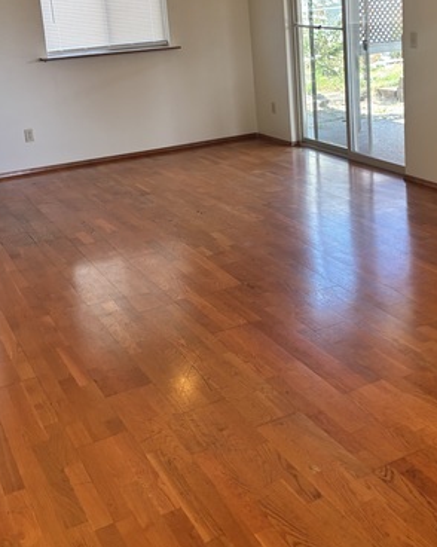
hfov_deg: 32.4
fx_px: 744
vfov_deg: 39.4
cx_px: 300
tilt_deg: -13.3
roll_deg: +3.0
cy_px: 148
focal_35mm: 46
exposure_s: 1/120
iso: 100
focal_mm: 5.96
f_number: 1.6
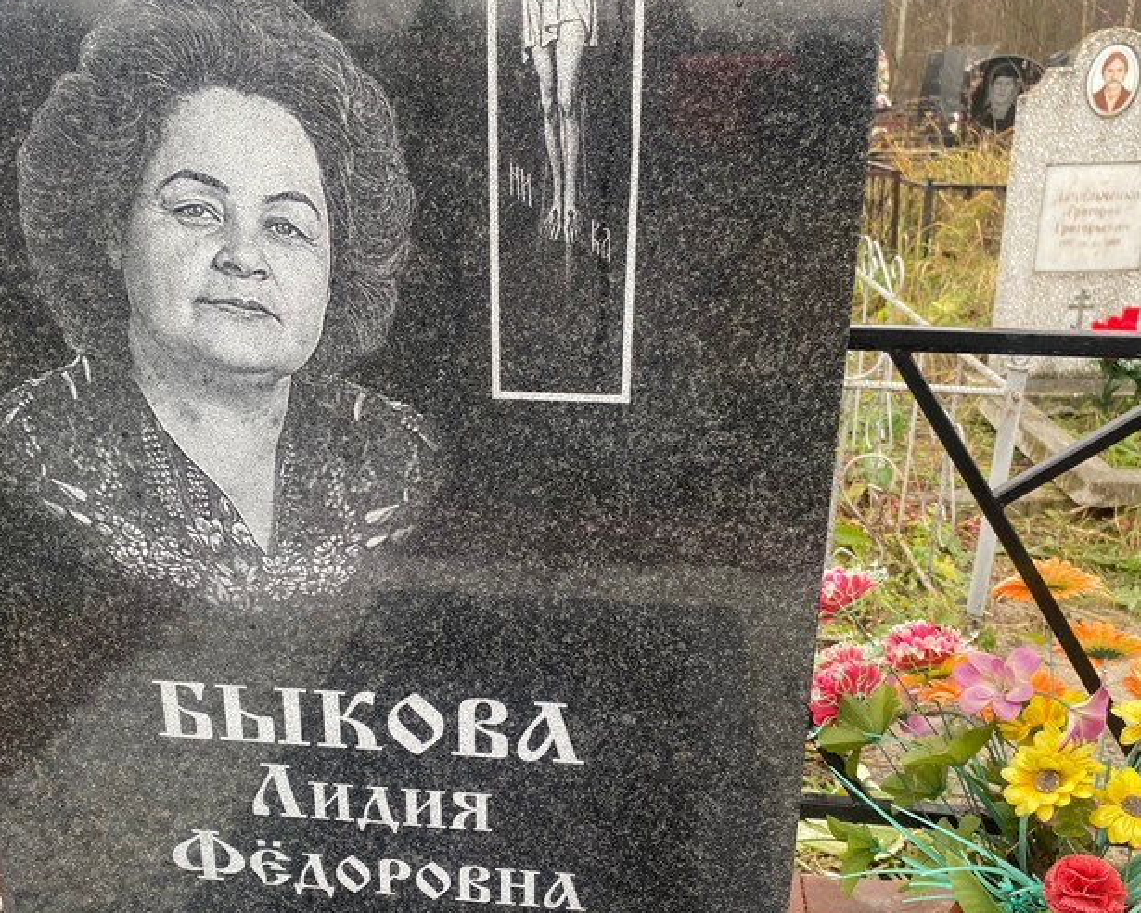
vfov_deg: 44.4
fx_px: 1114
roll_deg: -0.5
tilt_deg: -22.5
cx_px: 532
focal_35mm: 33
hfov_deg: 54.2
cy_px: 536
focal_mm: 4.25
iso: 64
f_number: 1.8
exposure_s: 1/122
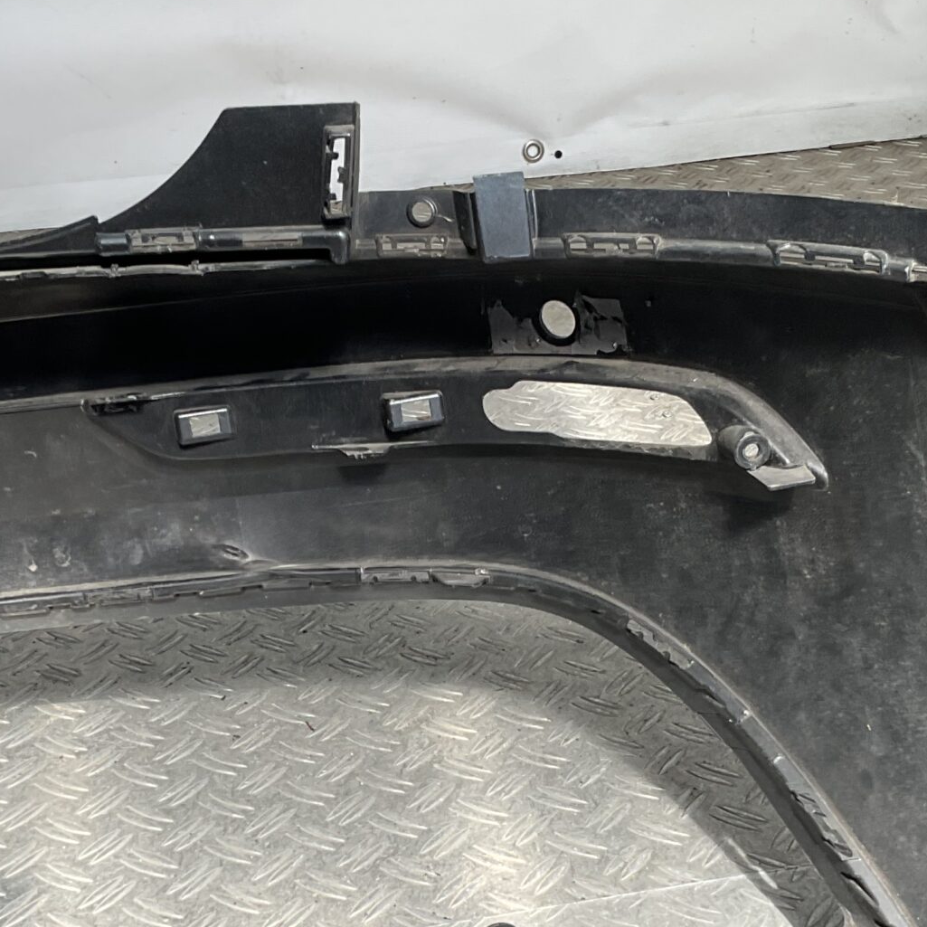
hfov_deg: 26.9
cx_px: 470
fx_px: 1939
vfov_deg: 26.6
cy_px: 667
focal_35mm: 64
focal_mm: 3
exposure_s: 1/316
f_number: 1.8
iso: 16
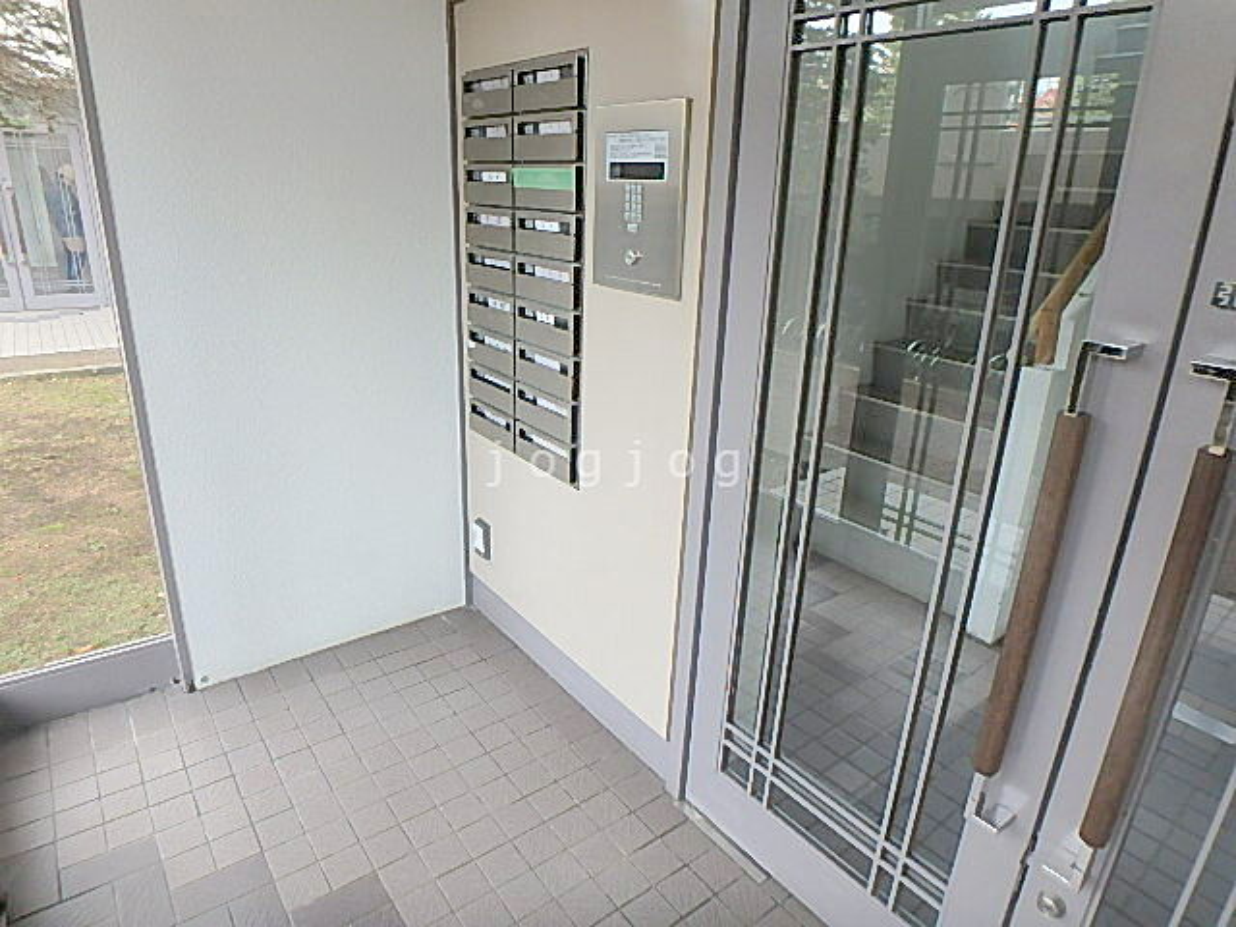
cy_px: 464
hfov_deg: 79.0
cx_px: 618
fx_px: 750
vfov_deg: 63.4
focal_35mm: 21
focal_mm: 3.7
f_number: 3.5
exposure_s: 1/60
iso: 160
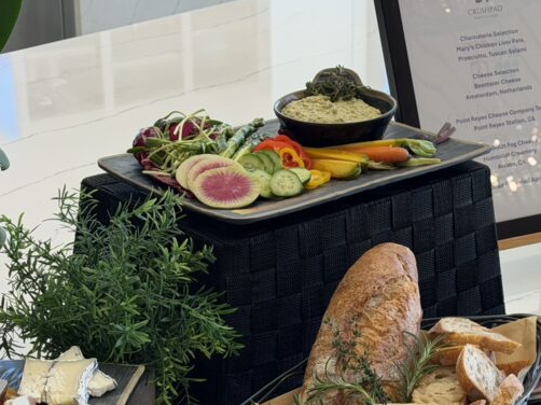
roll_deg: +0.1
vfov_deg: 15.1
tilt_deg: -20.4
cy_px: 222
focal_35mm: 98
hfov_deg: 20.0
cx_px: 303
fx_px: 1531
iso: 50
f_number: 1.78
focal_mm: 6.76
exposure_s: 1/120
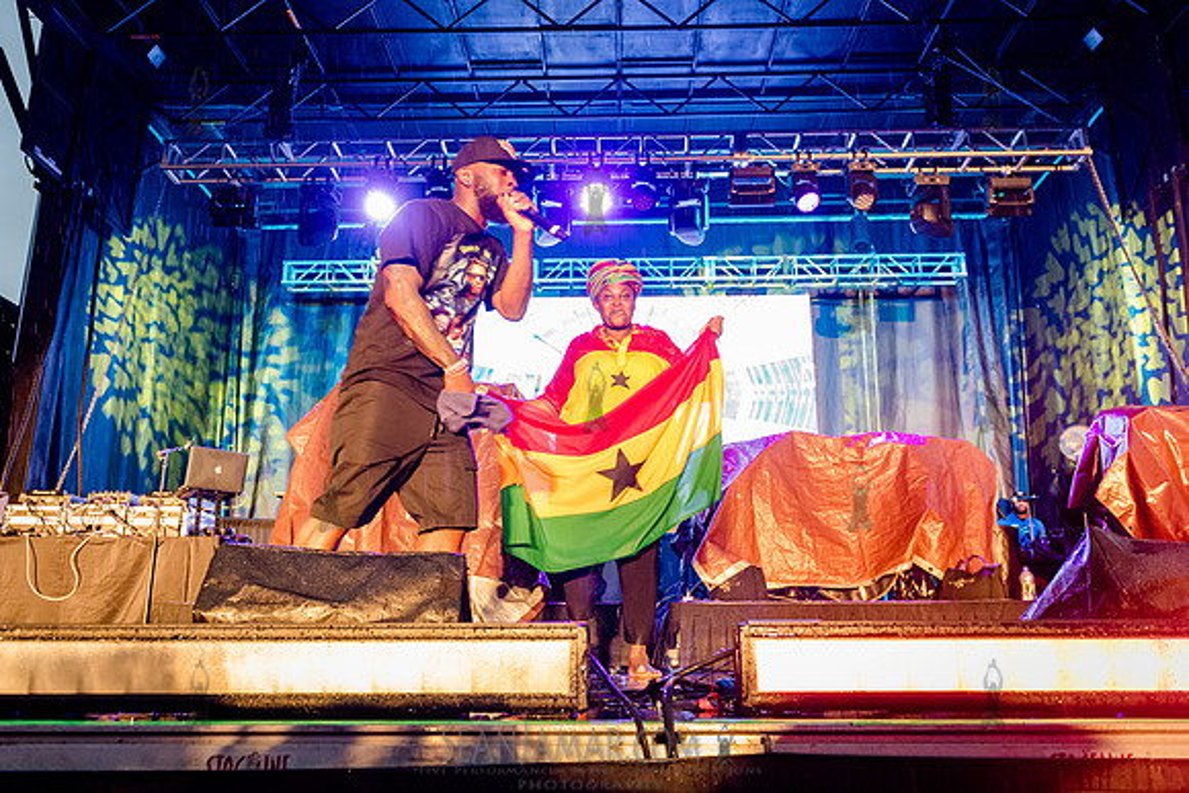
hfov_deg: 66.6
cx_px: 595
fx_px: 905
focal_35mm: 27
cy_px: 396
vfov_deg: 47.4
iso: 5000
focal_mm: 24
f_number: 3.2
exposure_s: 1/125
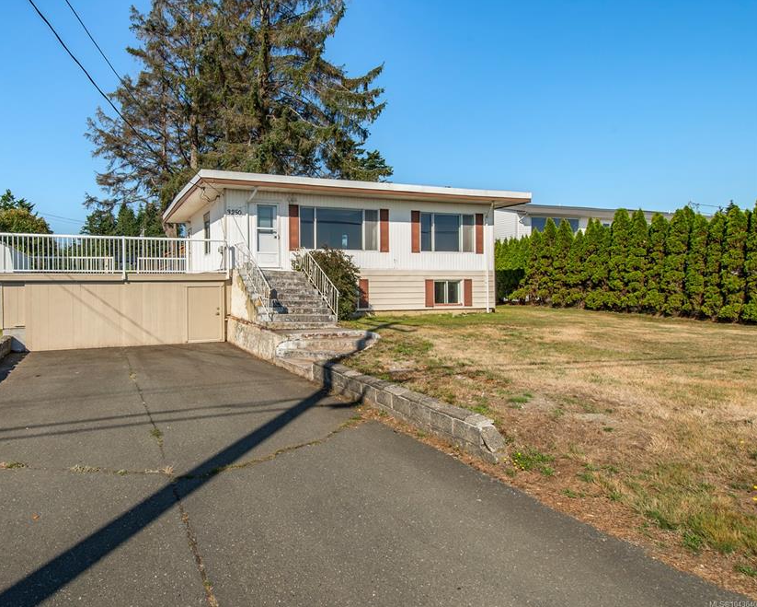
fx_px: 471
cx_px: 291
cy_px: 296
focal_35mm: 21
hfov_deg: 76.4
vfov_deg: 65.5
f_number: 13
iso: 200
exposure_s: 1/640
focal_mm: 12
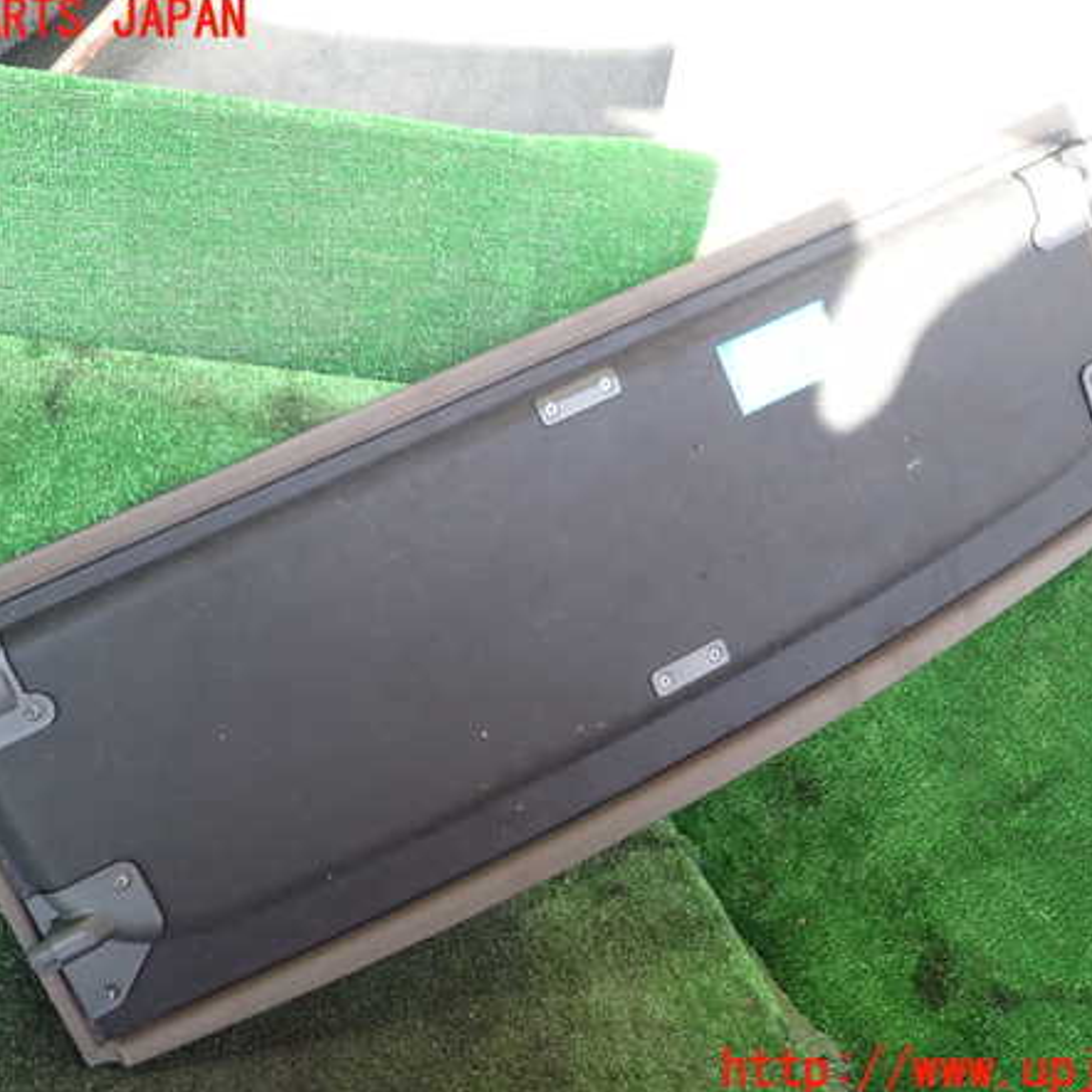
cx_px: 539
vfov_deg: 54.0
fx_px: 1071
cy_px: 546
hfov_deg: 54.0
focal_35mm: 30
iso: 160
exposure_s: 1/60
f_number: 2
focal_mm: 4.5
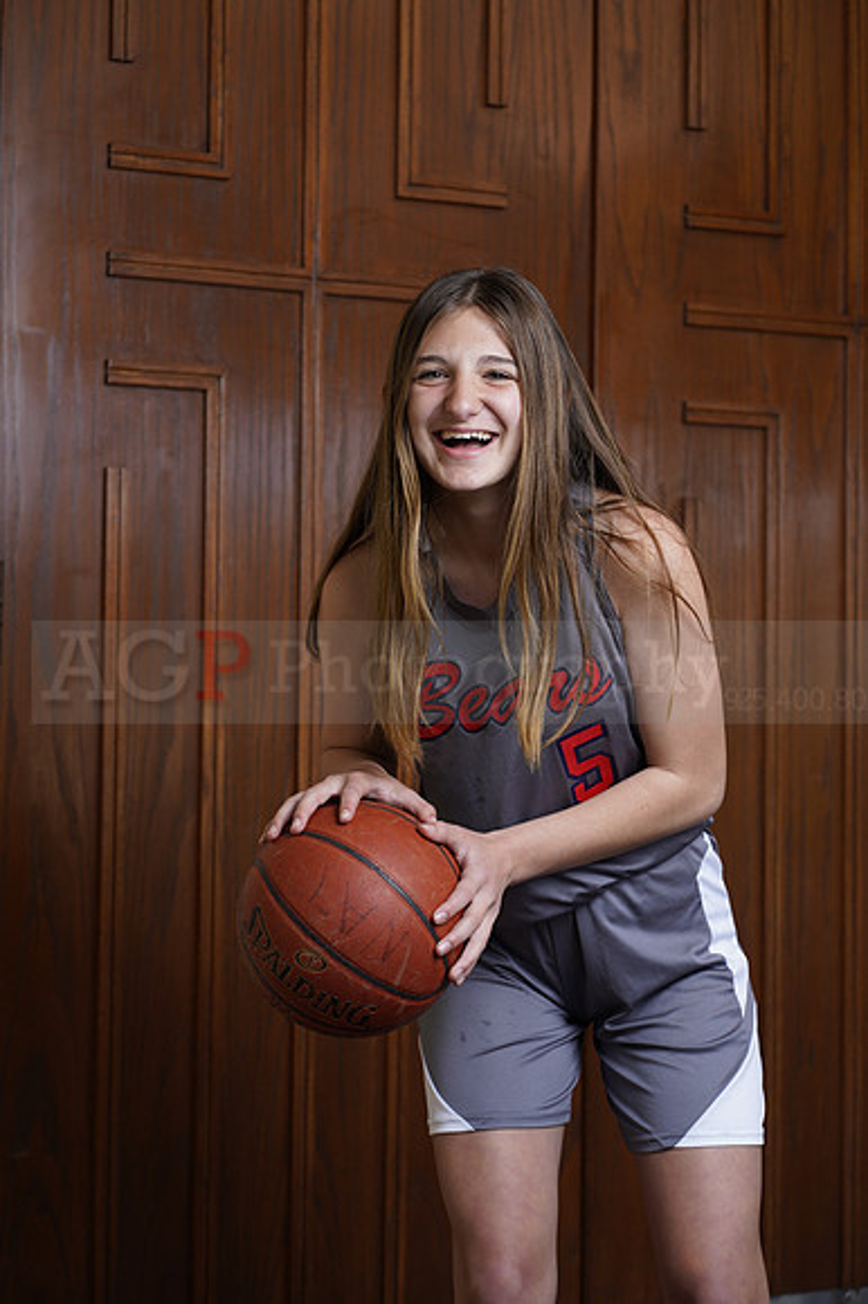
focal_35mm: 85
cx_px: 434
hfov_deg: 16.1
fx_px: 3078
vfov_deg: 23.9
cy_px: 652
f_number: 5.6
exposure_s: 1/250
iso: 200
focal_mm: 85
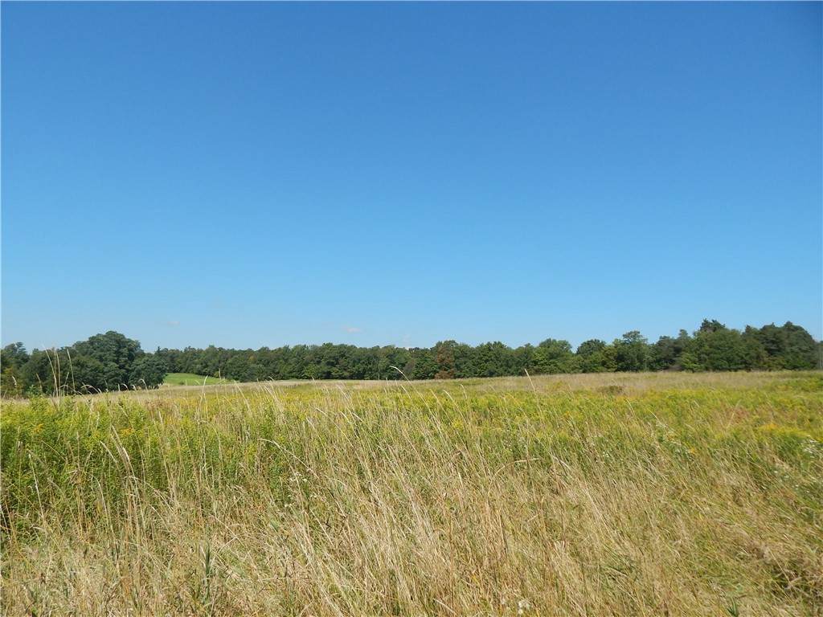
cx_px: 412
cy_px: 308
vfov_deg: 58.9
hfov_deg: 73.9
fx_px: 547
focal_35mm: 23
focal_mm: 4
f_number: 6
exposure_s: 1/500
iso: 125
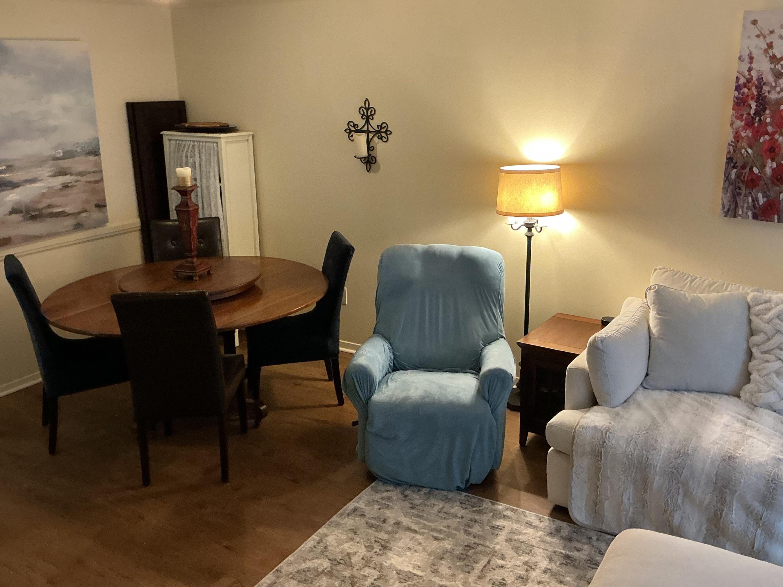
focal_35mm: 33
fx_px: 746
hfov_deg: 55.3
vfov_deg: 42.9
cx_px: 428
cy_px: 261
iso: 160
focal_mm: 3
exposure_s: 1/60
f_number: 1.8
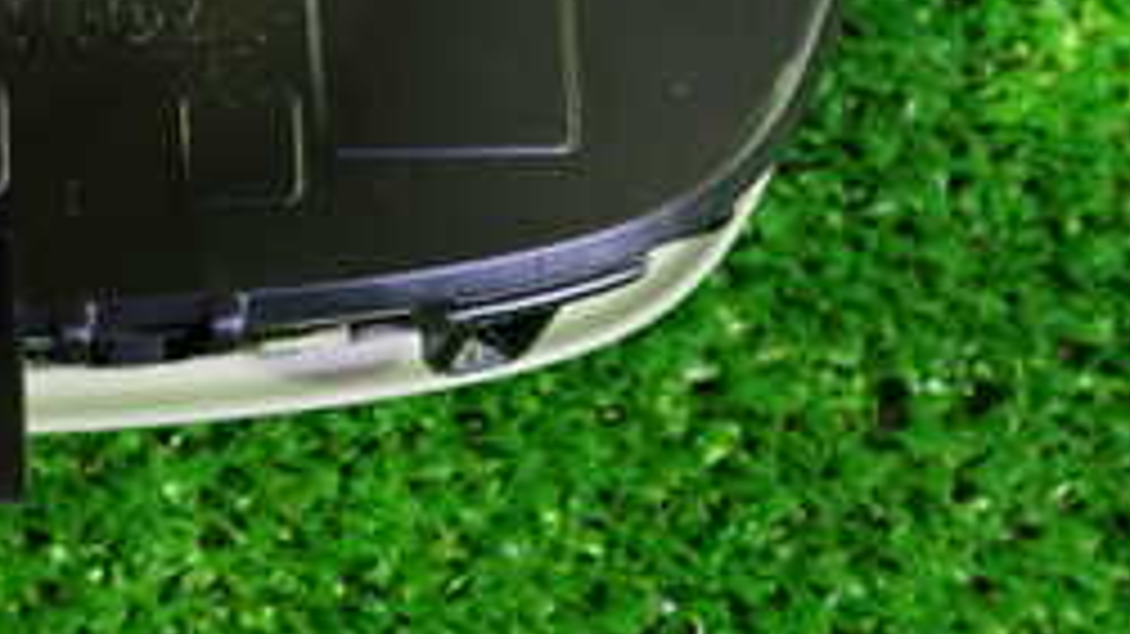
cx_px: -113
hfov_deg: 25.2
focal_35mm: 78
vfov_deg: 15.1
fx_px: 2336
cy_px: -31
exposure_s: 1/20
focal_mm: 5.4
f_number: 2.3
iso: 800
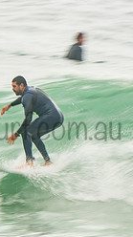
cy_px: 118
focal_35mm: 1472
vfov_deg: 1.5
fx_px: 9254
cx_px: 20
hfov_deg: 0.8
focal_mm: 400
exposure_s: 1/30
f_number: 20
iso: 100
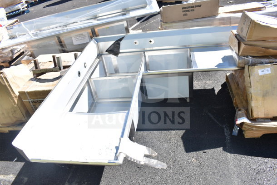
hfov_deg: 67.4
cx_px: 138
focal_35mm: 27
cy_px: 92
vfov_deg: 48.0
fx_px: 208
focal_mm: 18
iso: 200
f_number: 8
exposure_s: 1/250
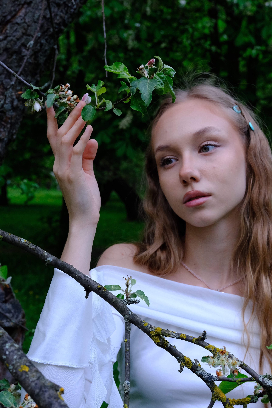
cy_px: 204
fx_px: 567
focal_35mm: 50
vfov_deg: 39.6
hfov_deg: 27.0
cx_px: 136
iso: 2000
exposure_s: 1/320
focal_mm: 33.3
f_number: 7.1
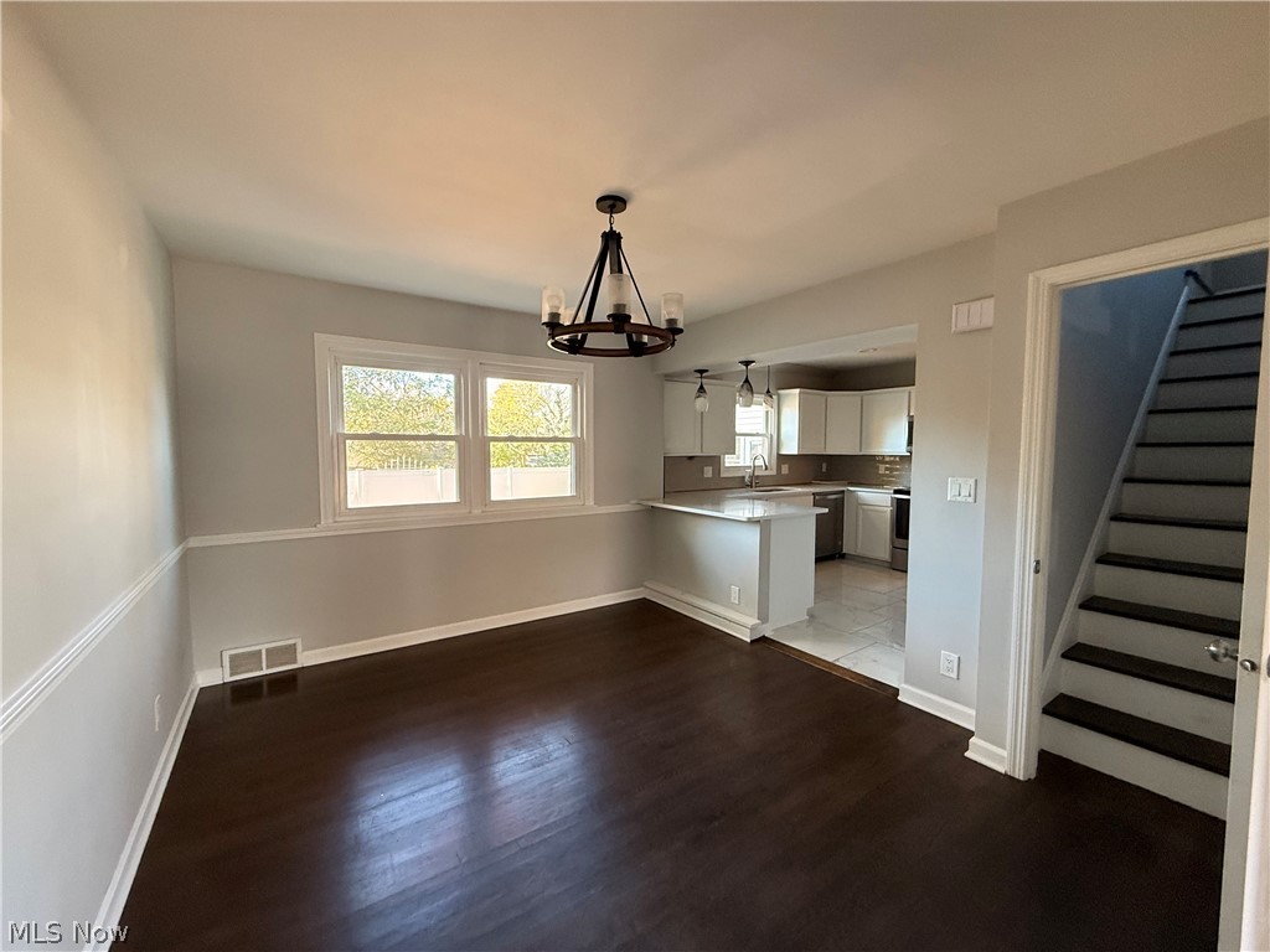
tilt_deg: -2.5
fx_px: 514
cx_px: 635
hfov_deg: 102.1
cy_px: 476
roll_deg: -0.1
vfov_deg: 85.7
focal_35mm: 14
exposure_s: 1/90
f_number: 2.2
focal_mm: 2.22
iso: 320
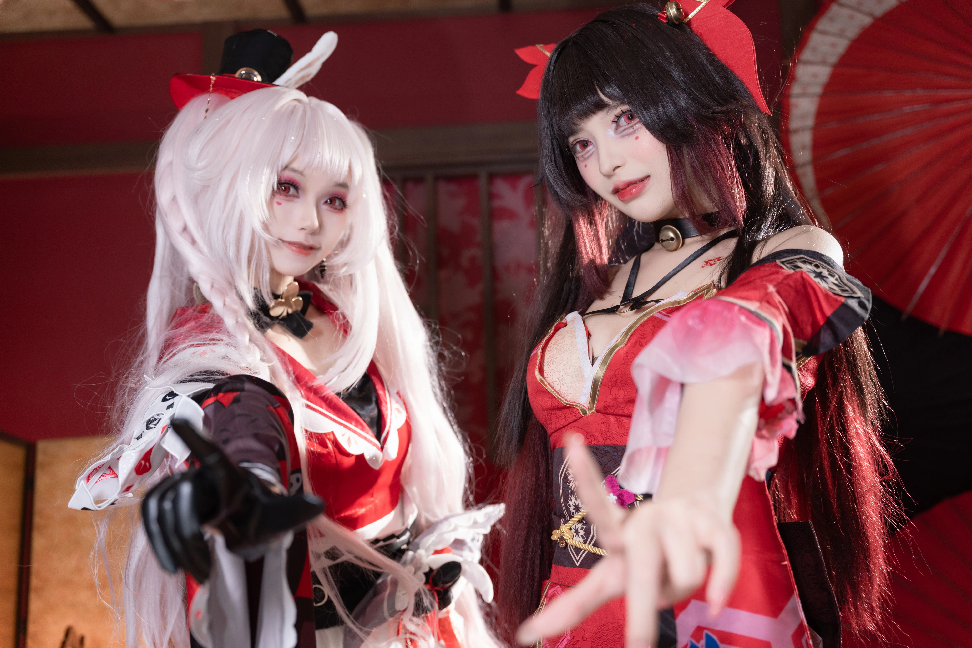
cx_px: 486
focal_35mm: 36
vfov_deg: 36.5
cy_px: 324
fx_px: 983
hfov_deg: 52.6
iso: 640
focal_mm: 36.4
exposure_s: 1/160
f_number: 2.8
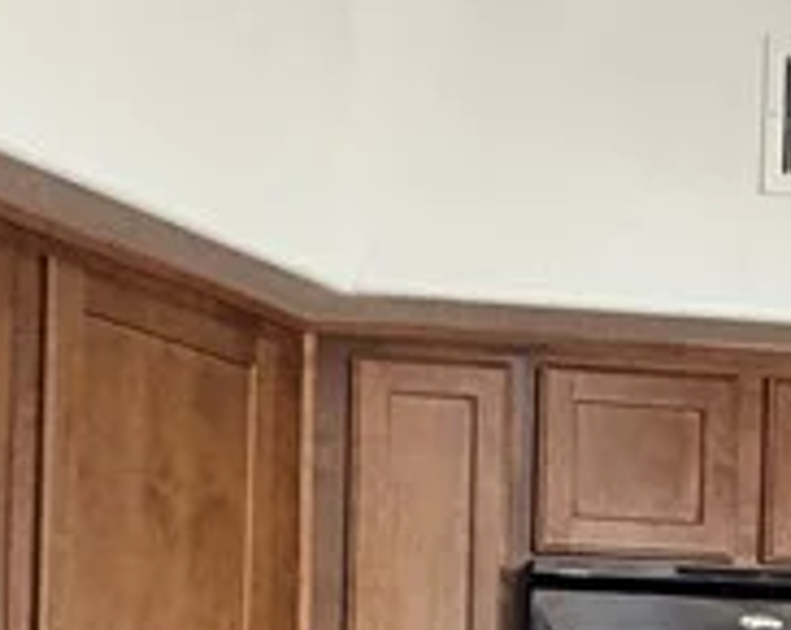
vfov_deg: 18.0
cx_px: 495
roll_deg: -1.6
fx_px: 1800
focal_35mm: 77
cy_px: 899
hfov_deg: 24.7
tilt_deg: -0.8
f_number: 2.2
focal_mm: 2.22
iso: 320
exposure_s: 1/60
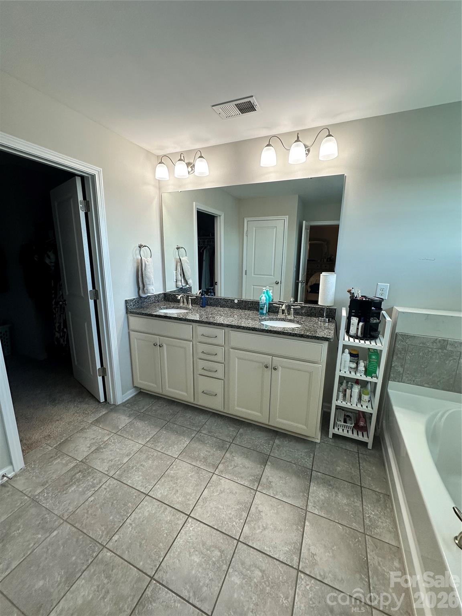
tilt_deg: -12.8
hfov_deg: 85.7
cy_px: 308
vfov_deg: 102.1
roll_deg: -1.2
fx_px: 249
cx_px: 231
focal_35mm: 14
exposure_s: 1/120
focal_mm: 2.22
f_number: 2.2
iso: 160
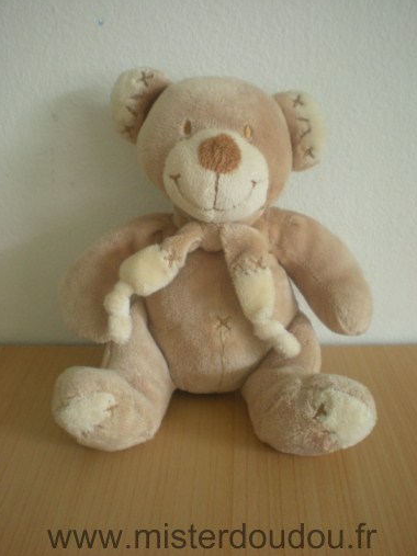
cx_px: 211
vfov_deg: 47.9
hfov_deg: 36.8
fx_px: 627
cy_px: 273
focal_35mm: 39
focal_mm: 6.3
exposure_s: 1/19.6
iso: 200
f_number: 3.1
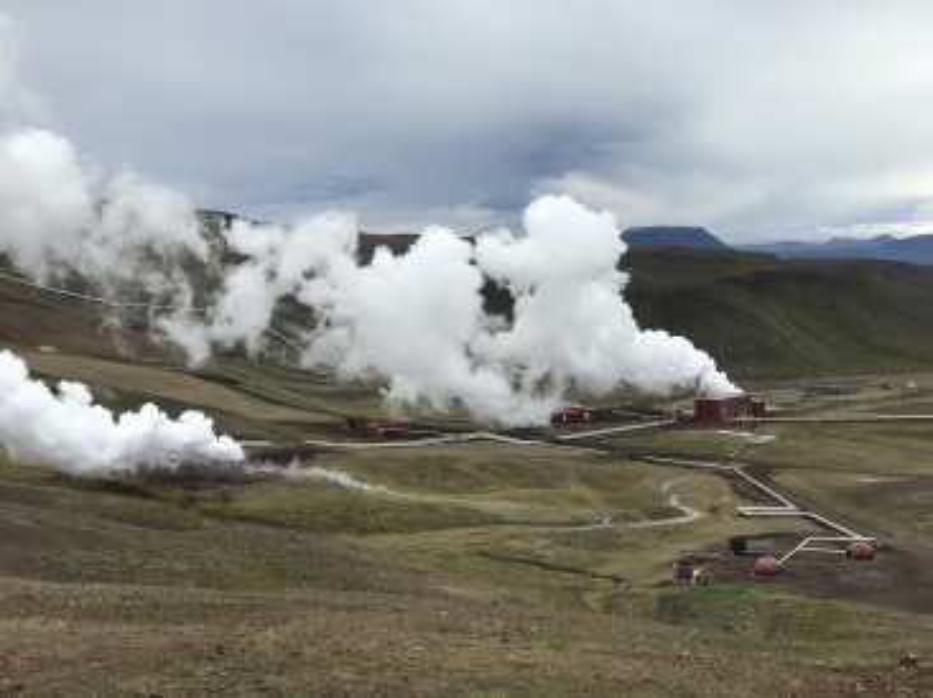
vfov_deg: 25.6
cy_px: 349
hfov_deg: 33.8
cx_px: 466
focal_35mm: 57
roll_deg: +1.0
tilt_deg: -3.0
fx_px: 1535
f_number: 2.8
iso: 20
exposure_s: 1/451
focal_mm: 6.6
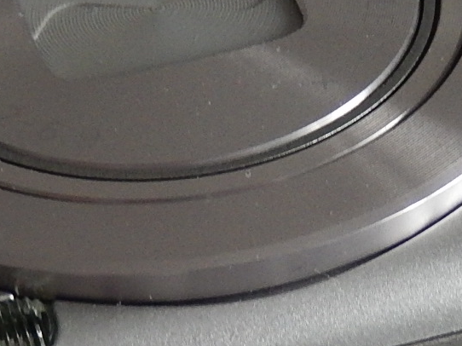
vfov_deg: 8.6
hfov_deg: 11.5
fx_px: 2295
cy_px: 367
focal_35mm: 172
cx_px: 371
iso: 400
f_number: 4.2
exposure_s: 1/40
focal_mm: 7.3
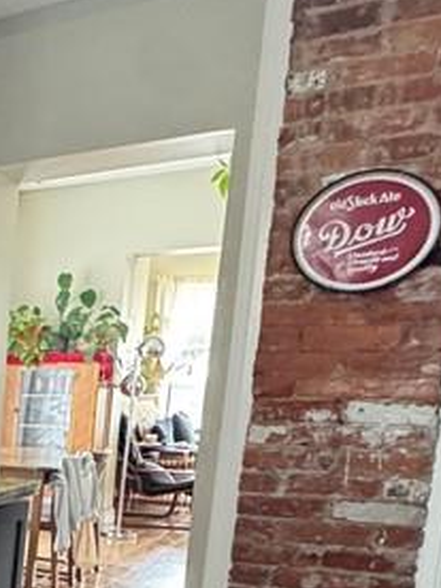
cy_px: 530
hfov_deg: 19.5
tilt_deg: -9.5
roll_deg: +0.6
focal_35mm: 52
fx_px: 883
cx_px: -386
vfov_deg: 34.7
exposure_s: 1/60
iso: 1000
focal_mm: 2.22
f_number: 2.2
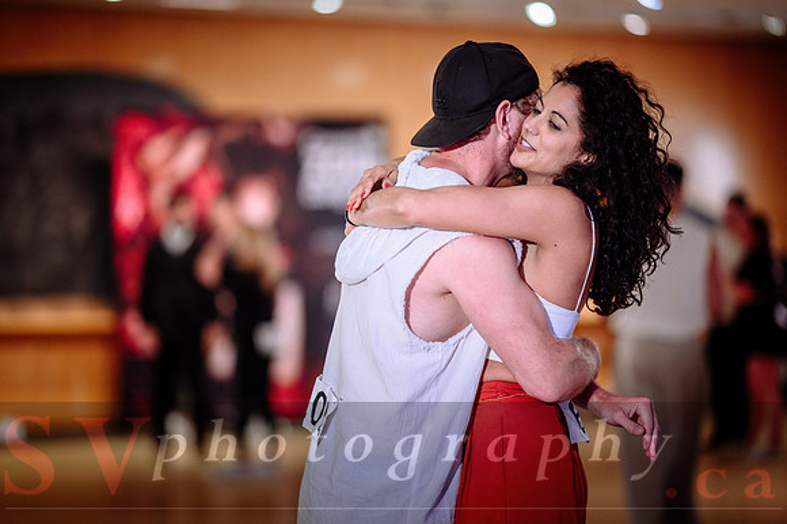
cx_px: 394
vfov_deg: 13.0
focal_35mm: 105
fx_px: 2295
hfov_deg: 19.5
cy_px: 262
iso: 1000
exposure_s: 1/500
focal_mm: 105
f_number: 1.4
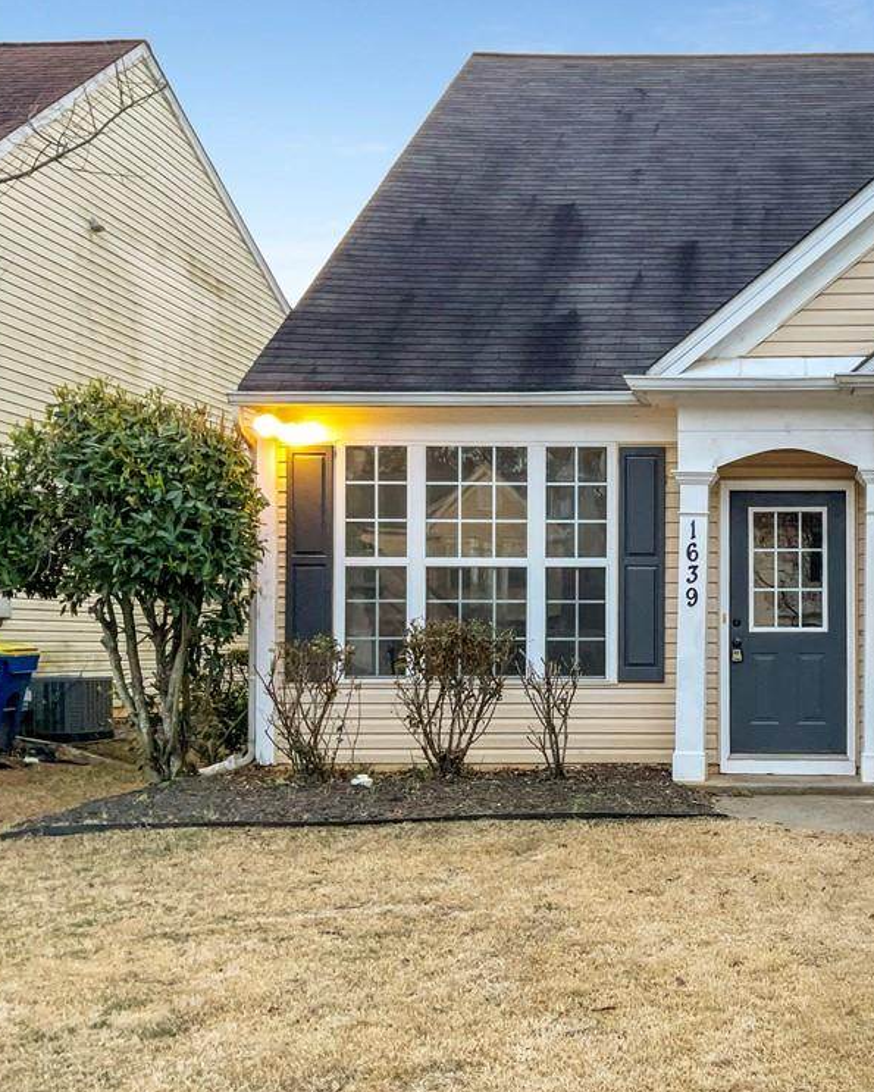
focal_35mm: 39
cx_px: 732
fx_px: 1260
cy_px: 535
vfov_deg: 46.8
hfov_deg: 36.6
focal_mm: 3
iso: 64
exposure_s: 1/120
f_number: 1.8
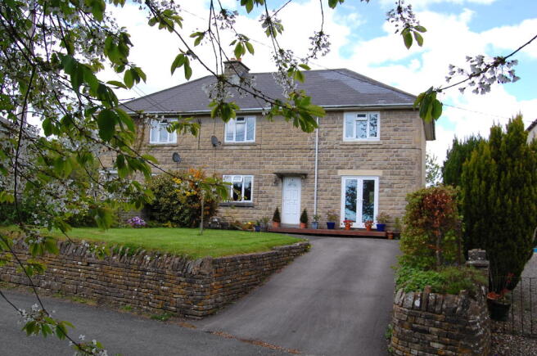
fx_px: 514
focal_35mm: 34
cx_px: 268
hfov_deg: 55.2
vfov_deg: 38.2
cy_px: 178
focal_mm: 23
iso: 400
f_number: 8
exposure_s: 1/250
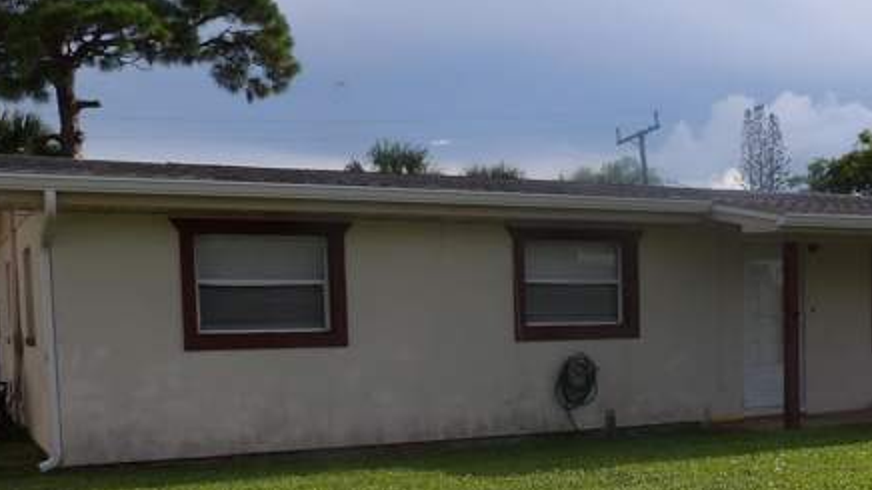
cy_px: 432
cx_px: 584
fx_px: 1110
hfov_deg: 42.3
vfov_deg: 24.3
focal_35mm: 48
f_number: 4.6
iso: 100
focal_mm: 4.3
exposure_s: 1/670
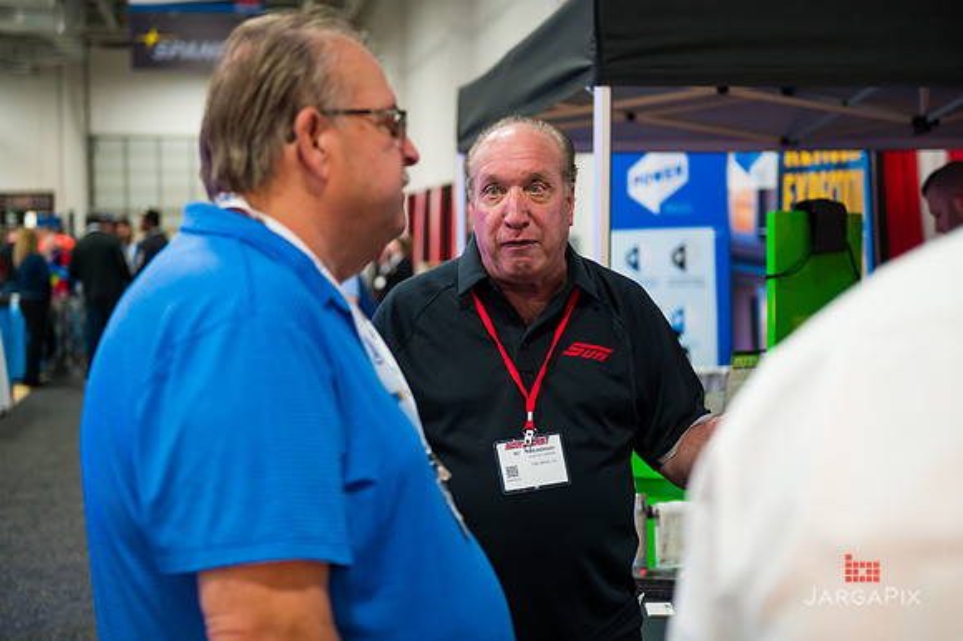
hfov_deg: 35.7
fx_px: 1497
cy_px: 320
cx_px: 482
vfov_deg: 24.2
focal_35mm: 56
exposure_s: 1/320
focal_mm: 56
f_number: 3.2
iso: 3200
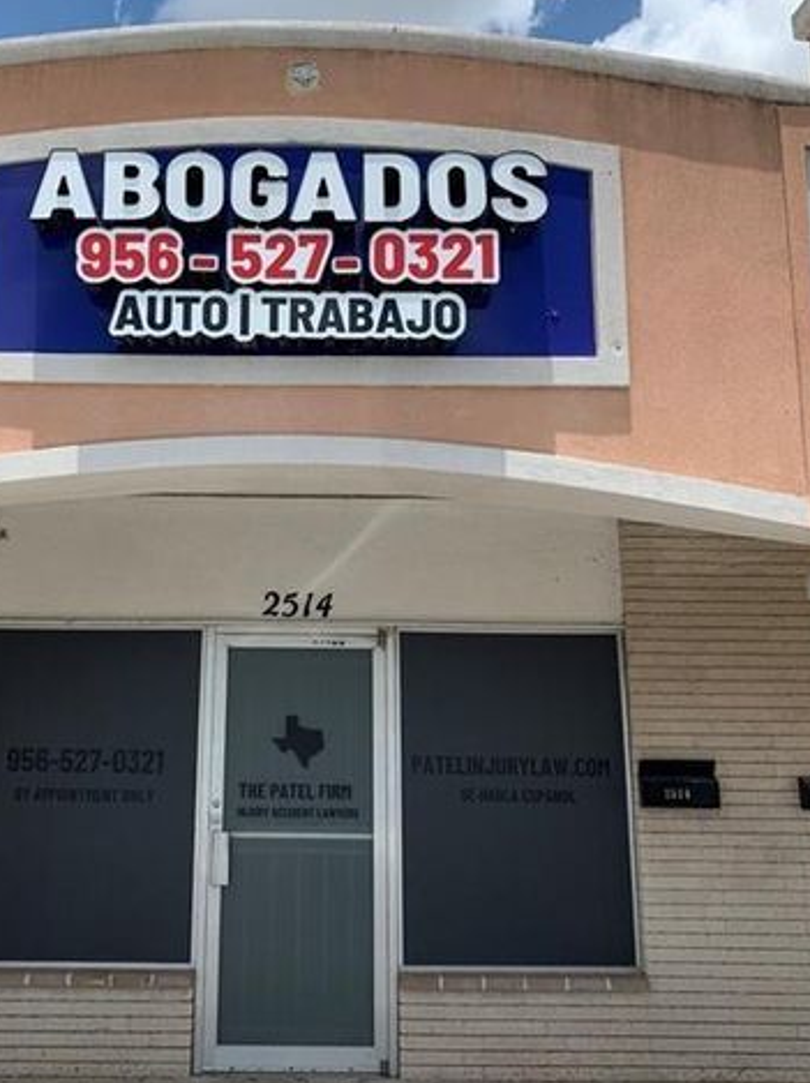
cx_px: 302
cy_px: 470
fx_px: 1156
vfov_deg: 50.0
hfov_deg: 38.4
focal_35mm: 37
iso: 25
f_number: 1.8
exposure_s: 1/2364
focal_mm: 4.25
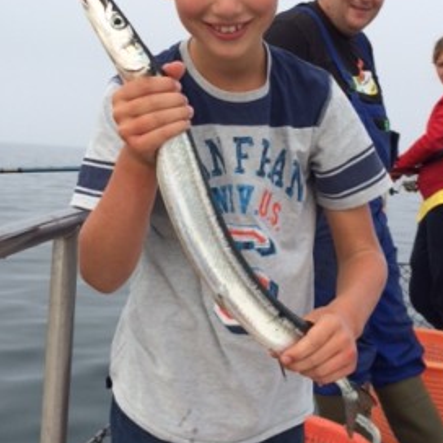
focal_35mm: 39
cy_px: 135
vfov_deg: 42.1
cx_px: 217
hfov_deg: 42.8
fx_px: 565
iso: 32
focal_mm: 4.12
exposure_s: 1/1325
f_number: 2.2
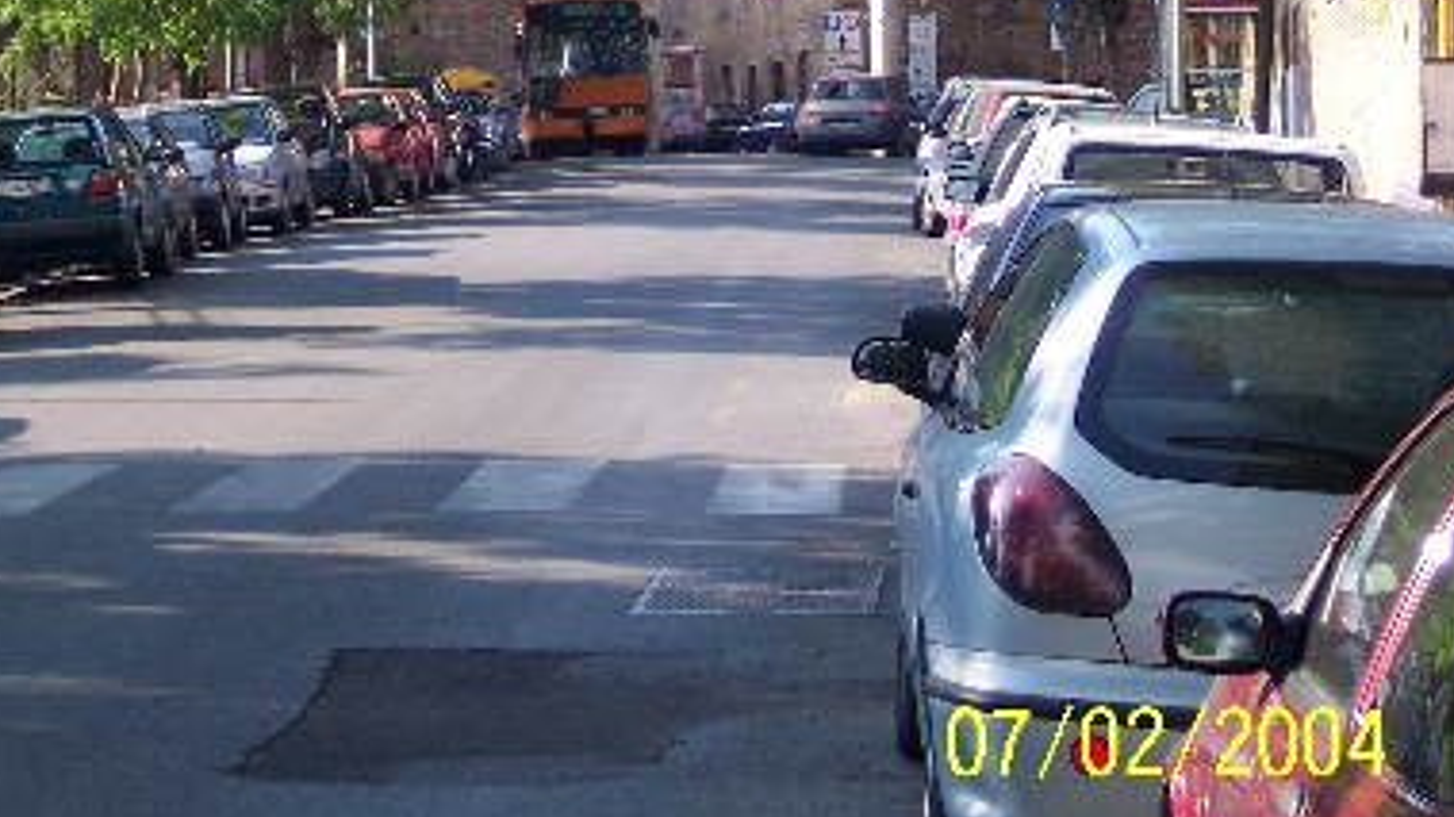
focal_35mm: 131
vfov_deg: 9.1
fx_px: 5050
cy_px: -257
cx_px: 708
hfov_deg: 16.4
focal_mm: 16
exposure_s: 1/350
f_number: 3.8
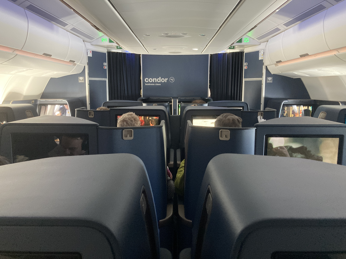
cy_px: 130
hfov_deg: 63.4
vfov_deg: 49.7
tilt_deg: -4.0
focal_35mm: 28
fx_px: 280
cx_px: 173
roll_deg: -0.9
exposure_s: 1/37
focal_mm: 3.99
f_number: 1.8
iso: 400
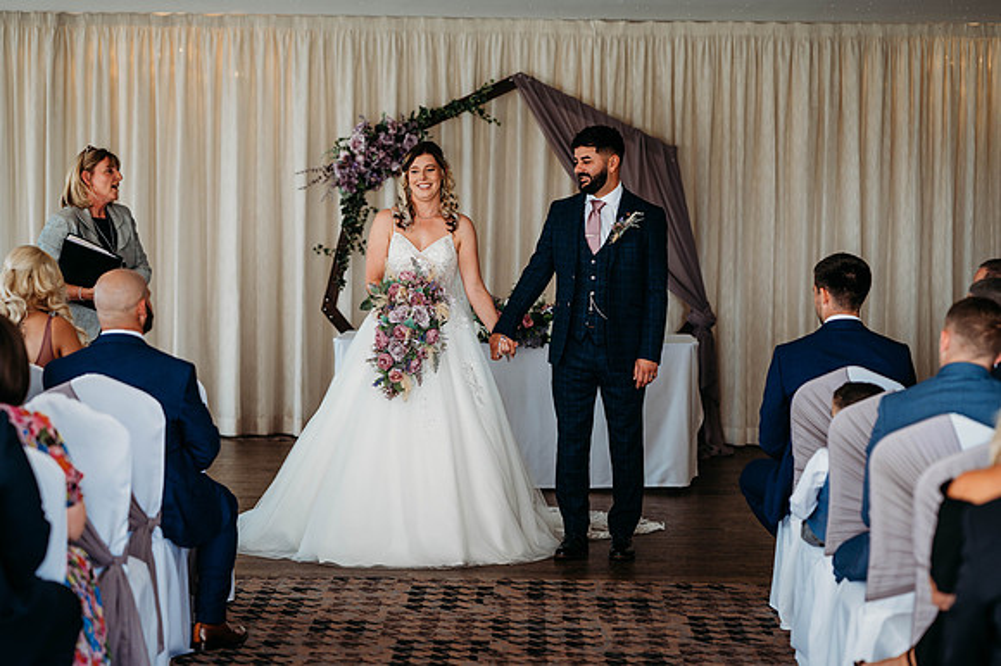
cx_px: 500
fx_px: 2362
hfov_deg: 23.9
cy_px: 333
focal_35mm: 85
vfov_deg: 16.1
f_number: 2.5
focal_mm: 85
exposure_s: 1/200
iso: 250
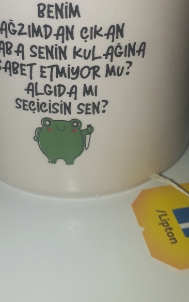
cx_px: 76
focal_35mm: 45
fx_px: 371
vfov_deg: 43.1
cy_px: 80
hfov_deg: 28.5
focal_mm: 3.6
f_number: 1.9
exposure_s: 1/135
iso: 40
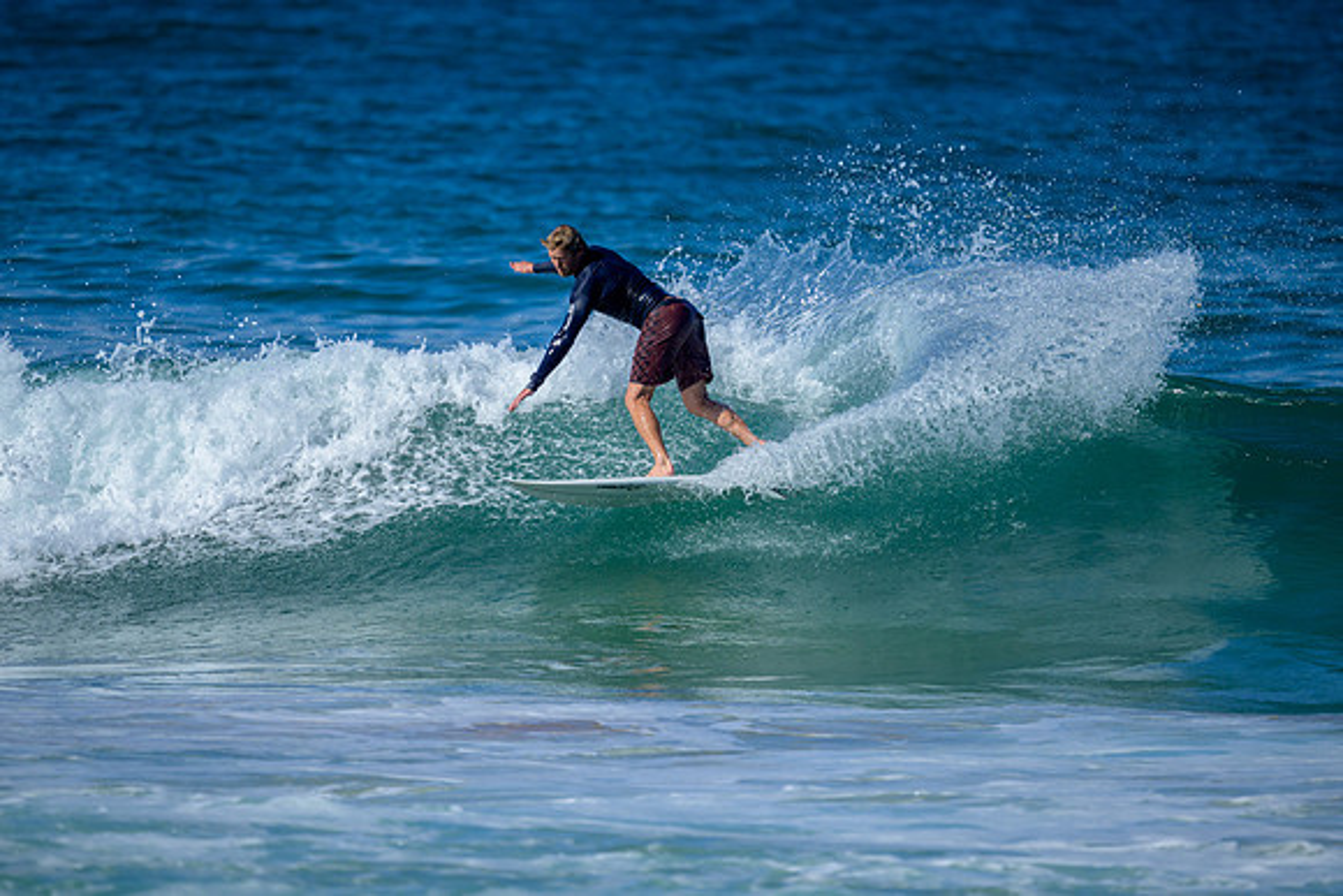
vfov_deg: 1.7
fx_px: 29850
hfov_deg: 2.6
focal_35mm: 800
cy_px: 448
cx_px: 672
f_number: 6.3
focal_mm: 800
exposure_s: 1/2500
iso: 250
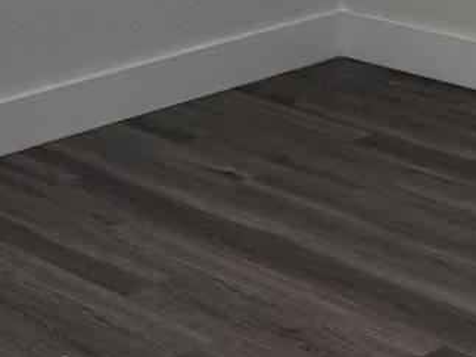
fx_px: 1636
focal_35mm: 119
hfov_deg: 16.5
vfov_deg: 11.1
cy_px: -392
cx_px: 153
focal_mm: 6.76
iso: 160
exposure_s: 1/214
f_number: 1.78
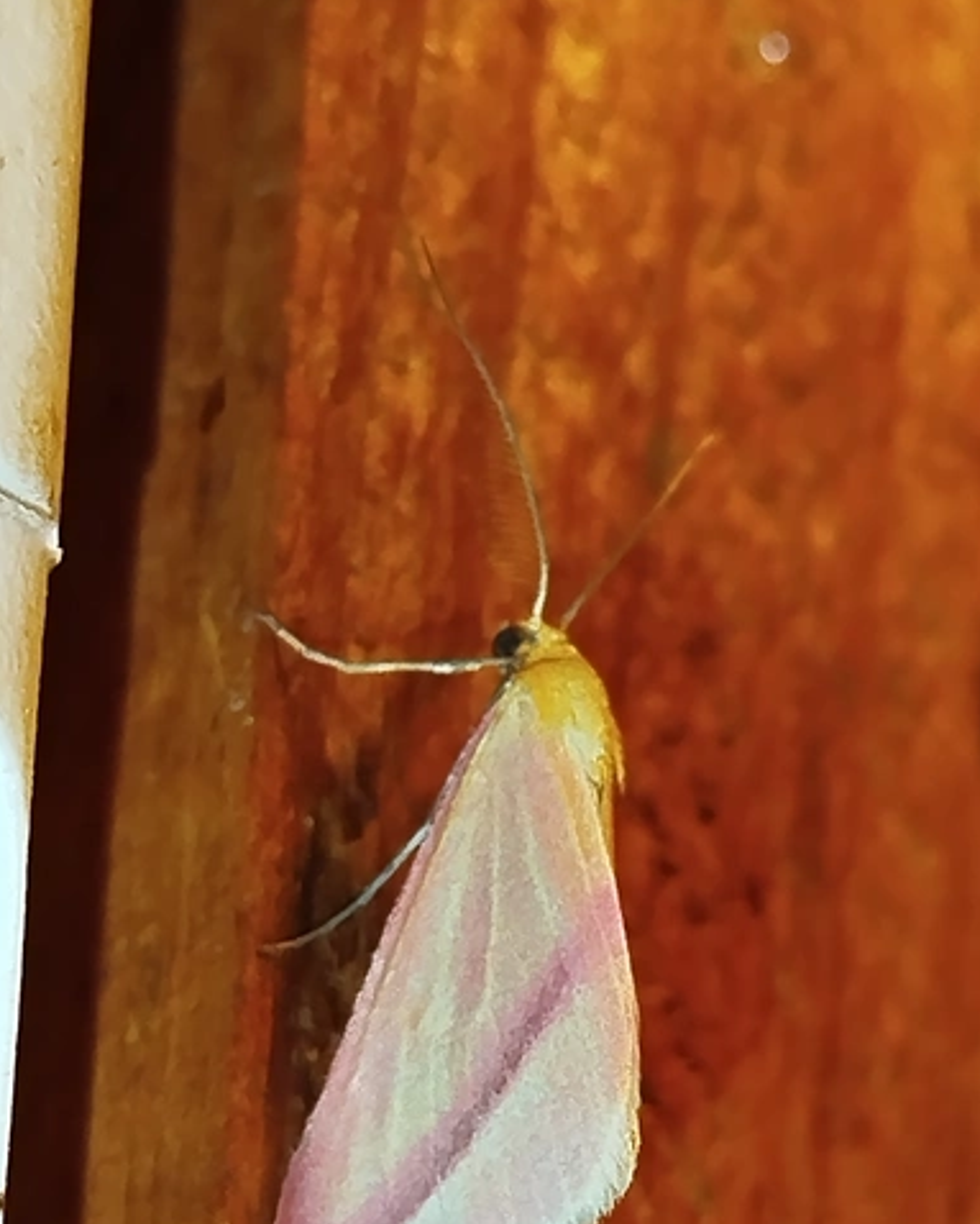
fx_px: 5107
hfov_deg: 11.0
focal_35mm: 141
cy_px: 786
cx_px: 530
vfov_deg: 13.6
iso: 100
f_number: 1.7
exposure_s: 1/50
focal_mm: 5.31
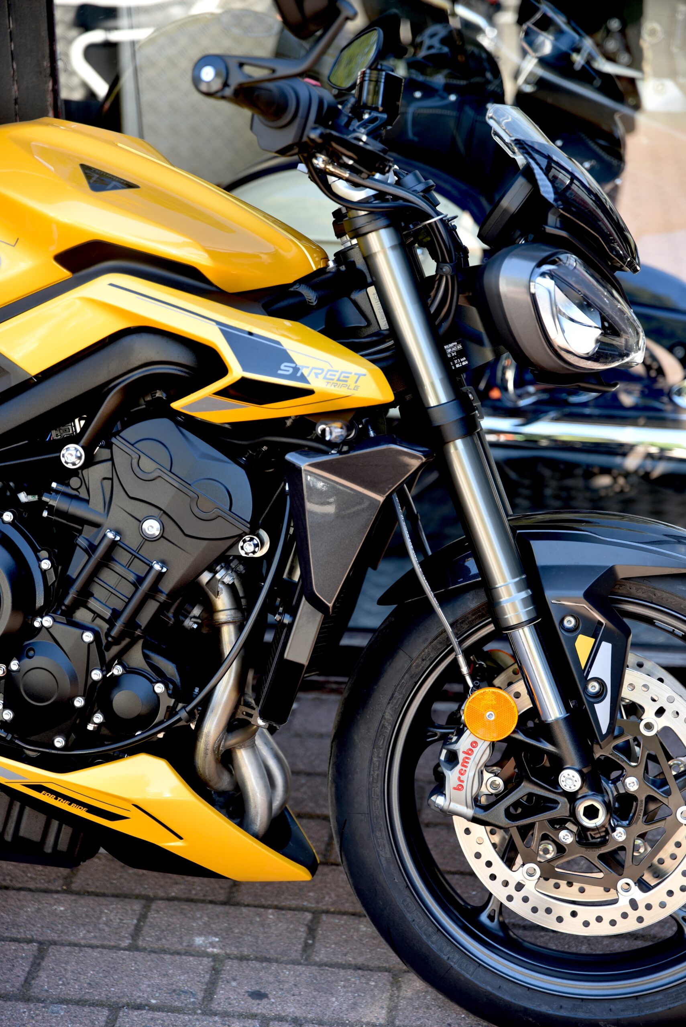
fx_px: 1999
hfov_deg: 19.5
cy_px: 514
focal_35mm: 70
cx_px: 343
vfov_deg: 28.8
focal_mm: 70
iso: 100
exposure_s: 1/60
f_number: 3.2
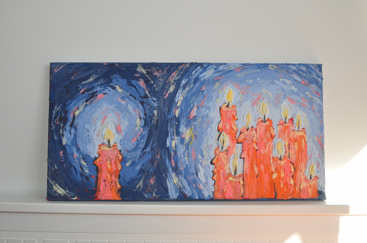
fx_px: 336
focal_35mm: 33
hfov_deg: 57.3
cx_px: 184
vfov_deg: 39.9
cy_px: 122
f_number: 10
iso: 1600
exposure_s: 1/200
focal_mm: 22
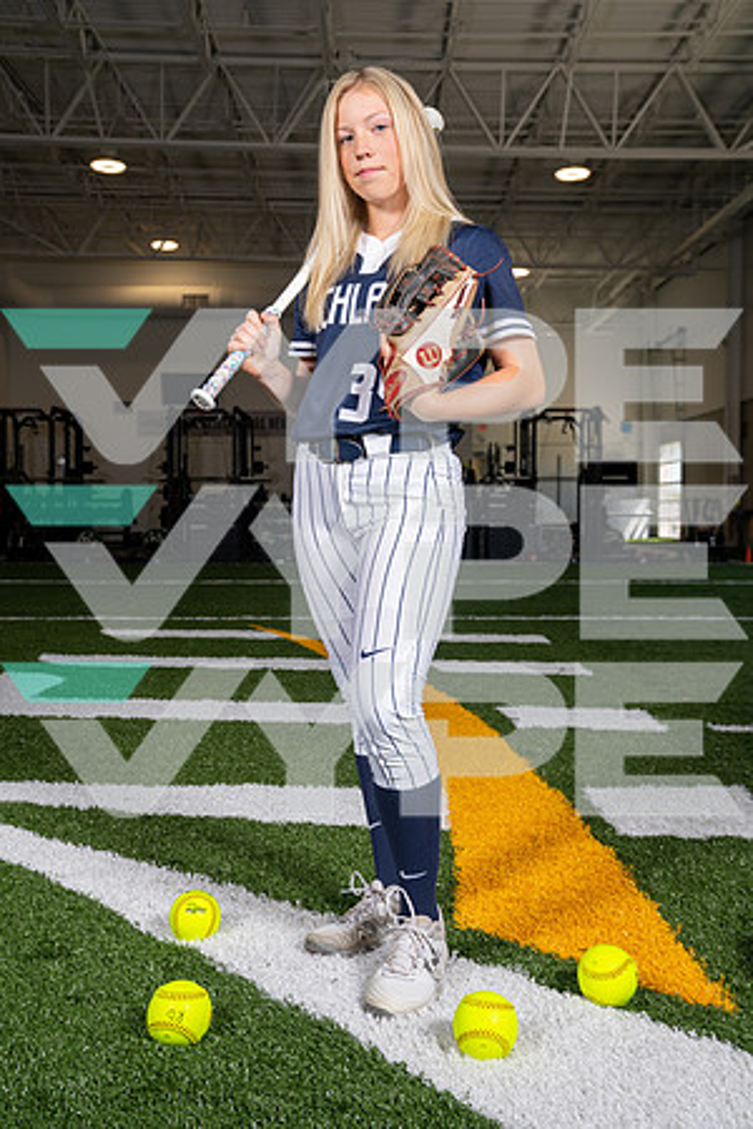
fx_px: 1255
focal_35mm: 40
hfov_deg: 33.4
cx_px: 376
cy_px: 564
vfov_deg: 48.5
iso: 200
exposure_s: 1/200
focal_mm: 40
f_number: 5.6
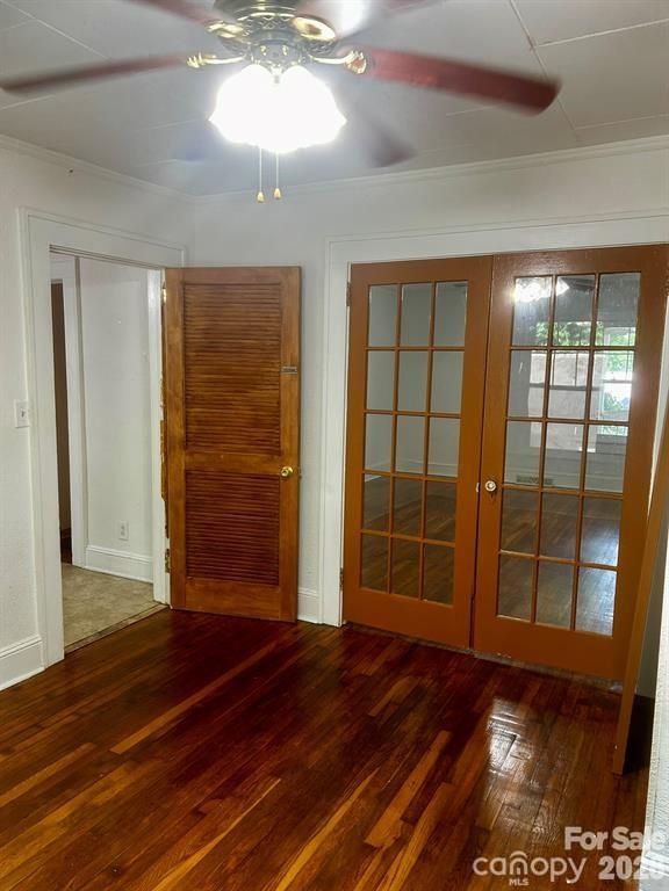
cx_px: 334
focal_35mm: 26
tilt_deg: -6.2
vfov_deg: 67.3
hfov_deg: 53.1
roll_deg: -0.4
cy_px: 446
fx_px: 670
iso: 125
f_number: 1.5
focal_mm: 5.7
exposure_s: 1/120
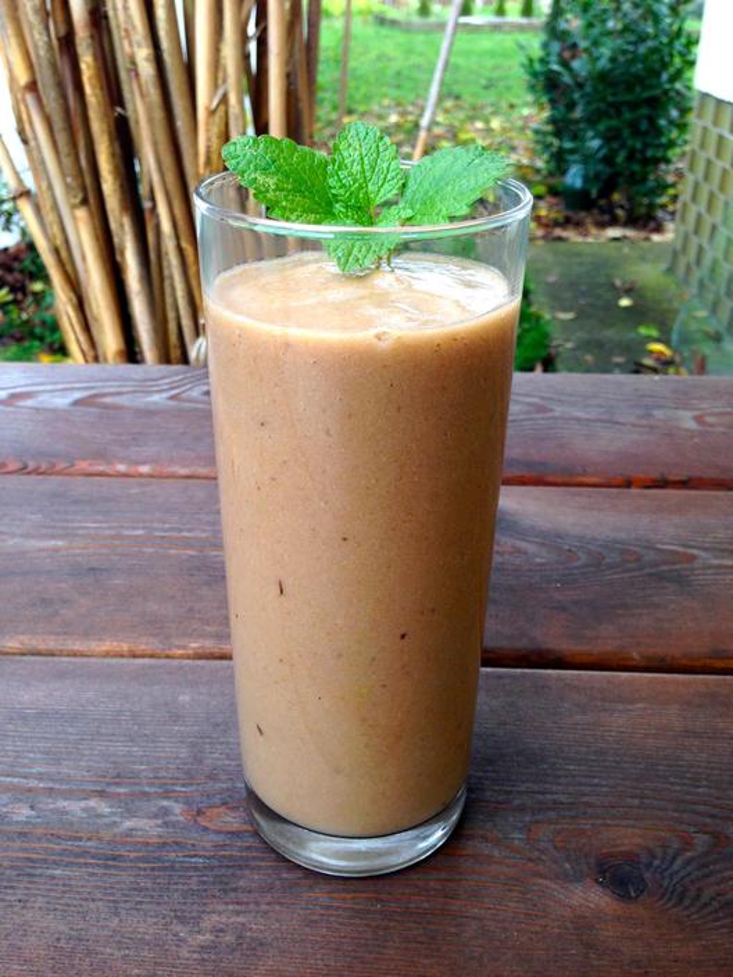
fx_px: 932
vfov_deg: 55.4
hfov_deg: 42.9
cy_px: 488
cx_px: 366
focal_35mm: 33
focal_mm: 4.12
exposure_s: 1/120
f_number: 2.4
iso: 50
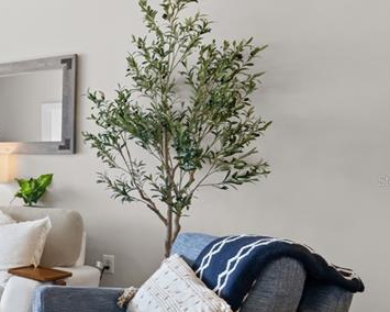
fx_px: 547
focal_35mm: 47
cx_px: -122
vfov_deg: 31.8
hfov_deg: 30.5
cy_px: 180
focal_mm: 17.5
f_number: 9
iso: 1000
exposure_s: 1/15
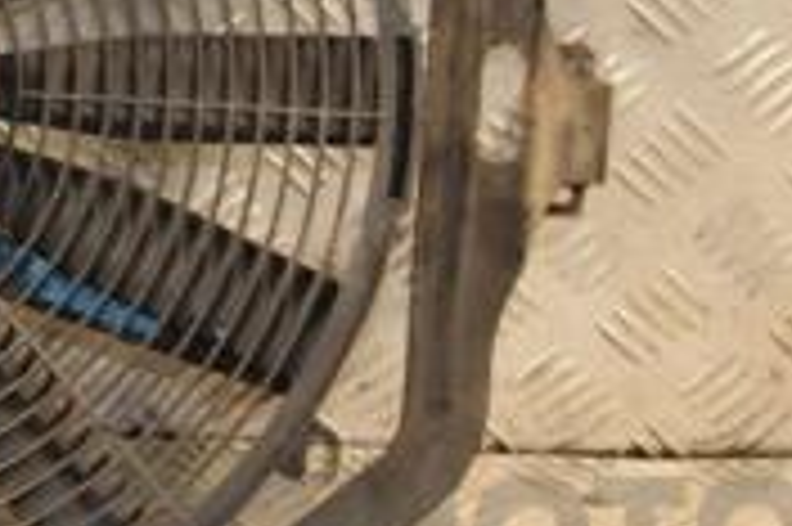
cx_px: -220
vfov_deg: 8.3
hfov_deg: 12.2
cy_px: -54
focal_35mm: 164
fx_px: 3605
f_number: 5
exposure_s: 1/125
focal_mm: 32
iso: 800
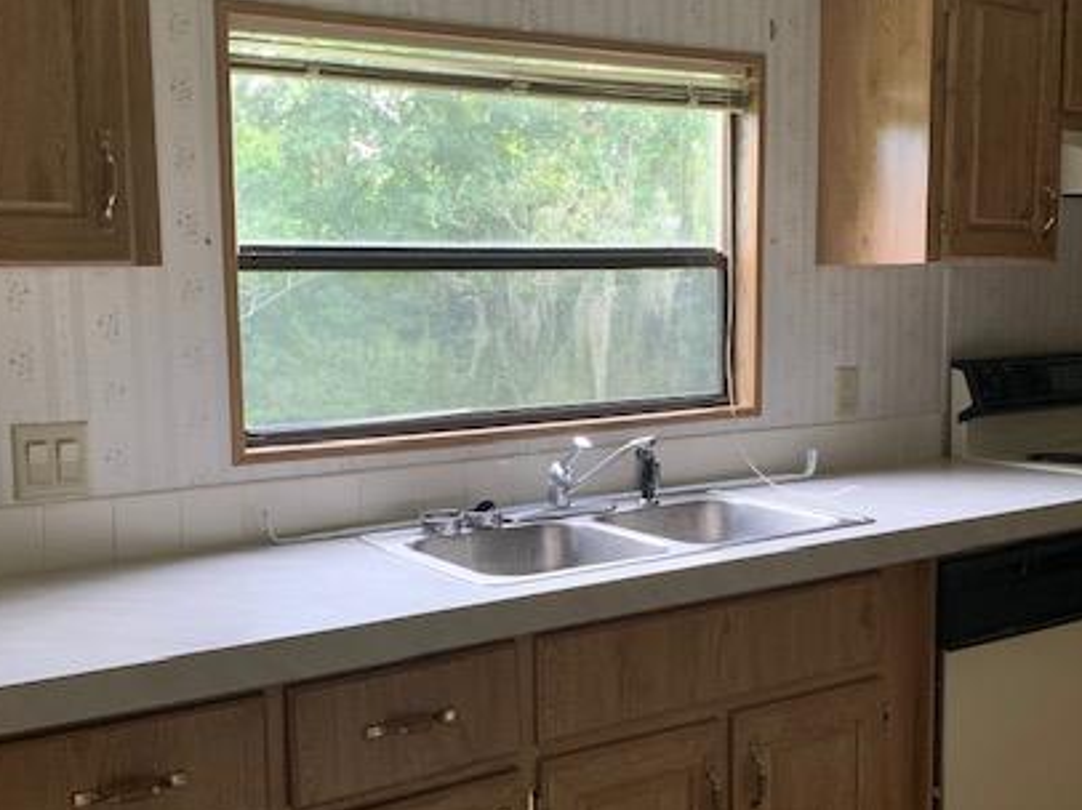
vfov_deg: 35.1
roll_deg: +1.1
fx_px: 1281
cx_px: 578
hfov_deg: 45.8
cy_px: 442
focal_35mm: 41
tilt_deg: -7.1
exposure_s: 1/40
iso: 400
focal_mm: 4.25
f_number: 1.8
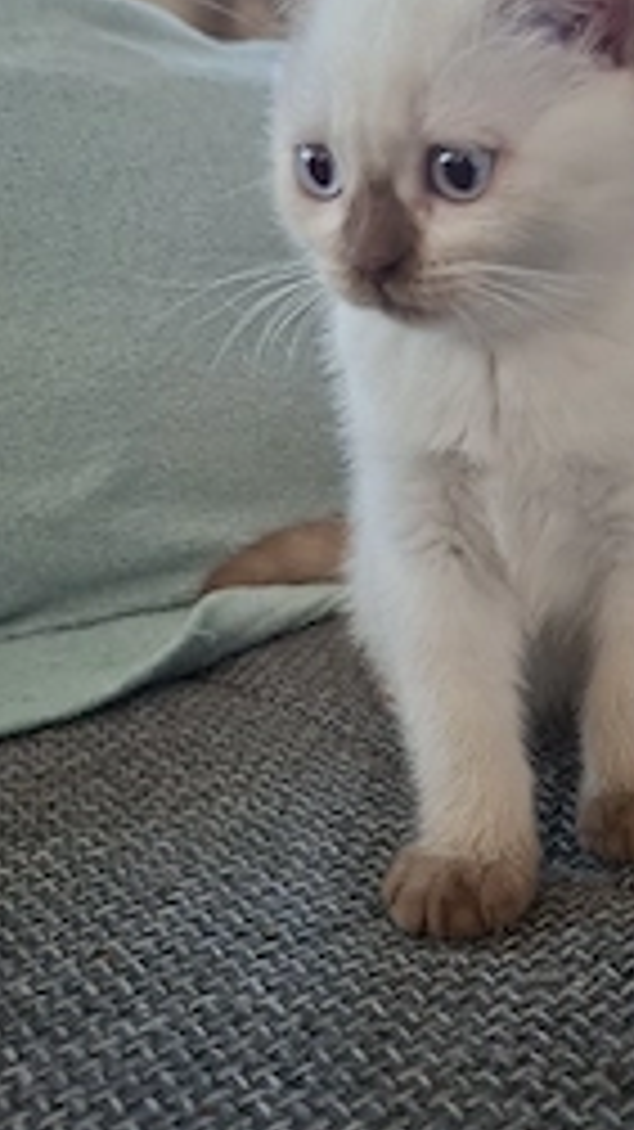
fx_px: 1197
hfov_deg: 29.0
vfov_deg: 49.9
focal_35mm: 40
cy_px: 414
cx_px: 513
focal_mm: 5.54
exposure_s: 1/33
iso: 320
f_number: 1.8
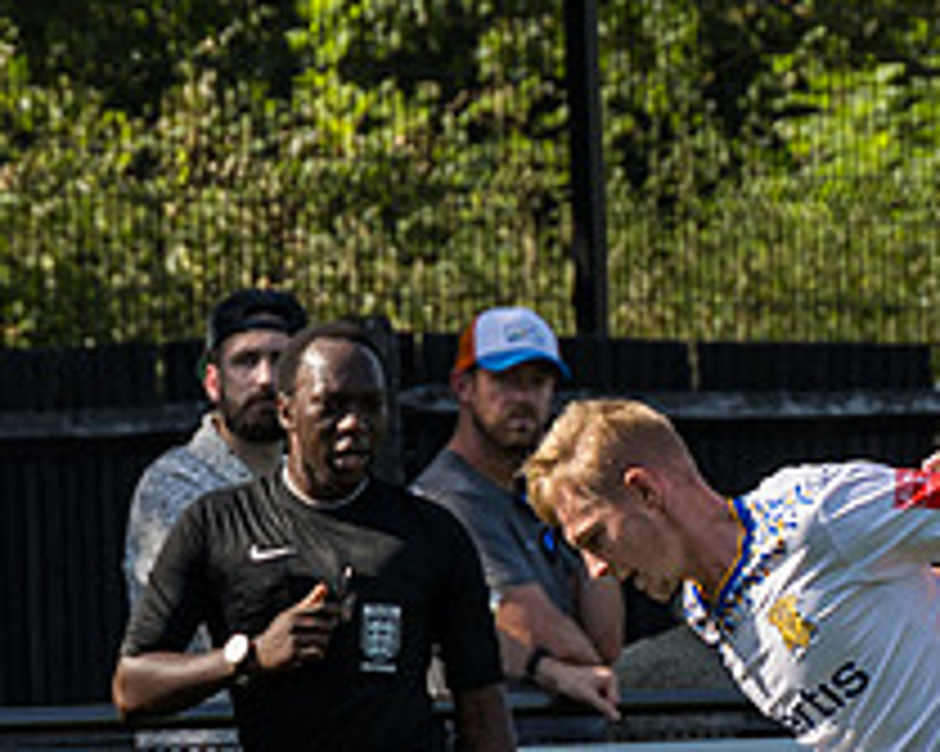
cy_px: 779
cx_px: 634
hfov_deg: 3.7
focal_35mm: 521
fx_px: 14488
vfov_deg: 3.0
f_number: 4.5
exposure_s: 1/1000
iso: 200
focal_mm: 115
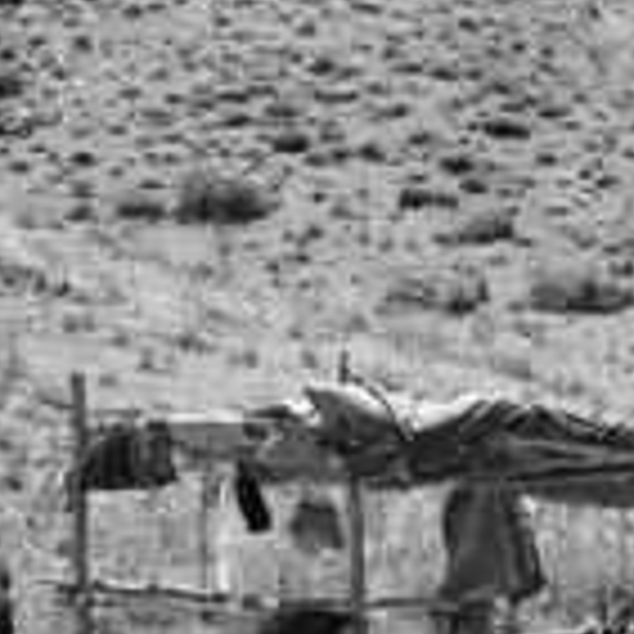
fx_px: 3709
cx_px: 1142
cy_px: 560
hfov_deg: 9.3
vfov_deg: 9.7
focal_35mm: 179
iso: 640
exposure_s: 1/1500
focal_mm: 24.8
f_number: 7.1
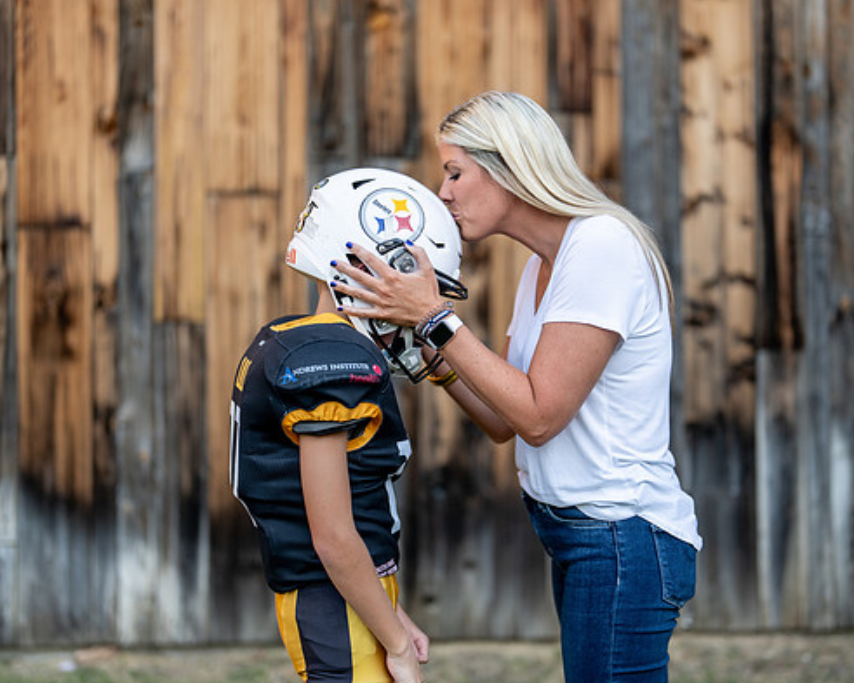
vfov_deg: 25.4
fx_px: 1517
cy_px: 356
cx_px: 477
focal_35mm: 60
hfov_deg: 31.4
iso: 100
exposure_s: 1/1600
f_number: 1.2
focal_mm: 50
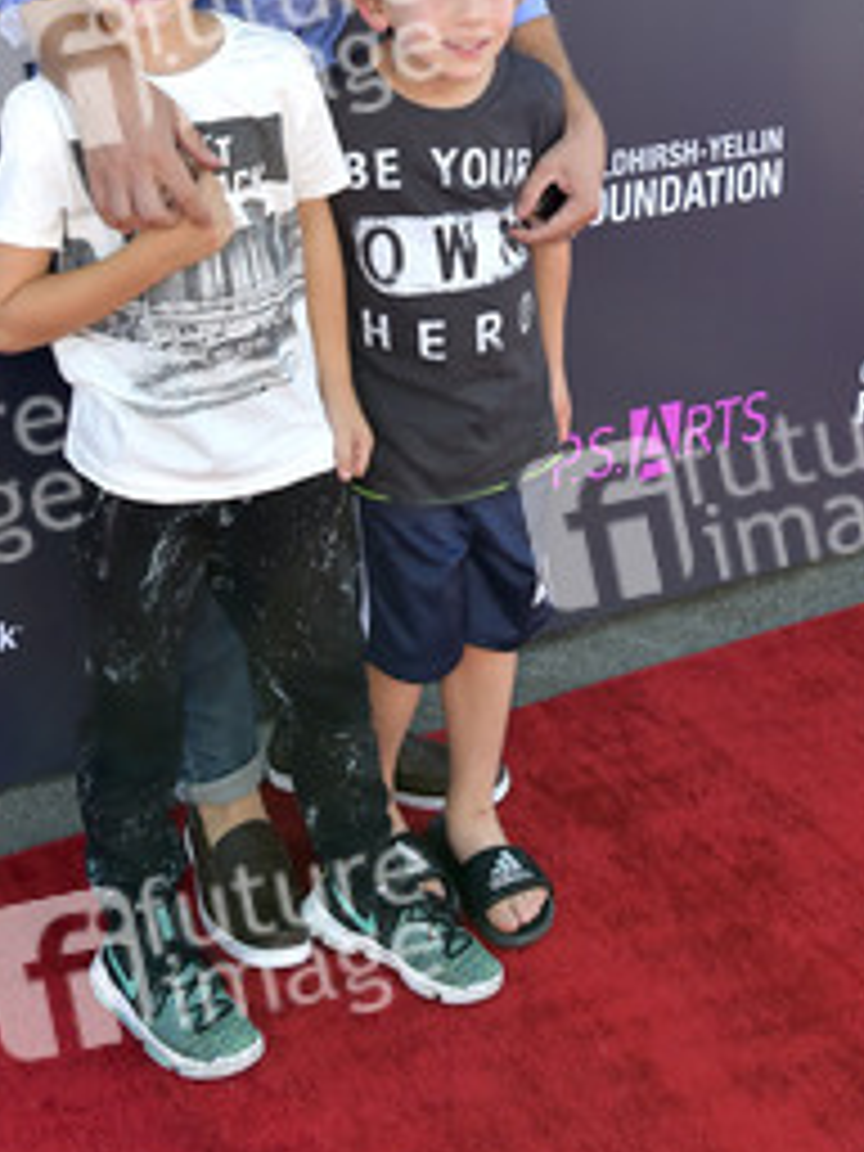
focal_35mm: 48
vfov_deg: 38.6
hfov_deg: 30.2
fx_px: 1597
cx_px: 344
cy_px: 279
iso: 400
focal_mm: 32
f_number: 4.5
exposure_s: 1/320
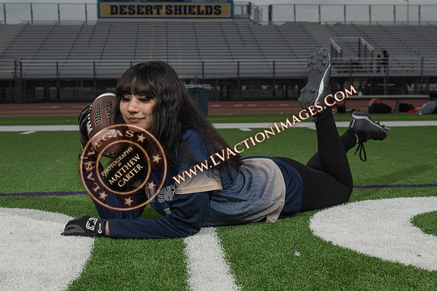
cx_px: 230
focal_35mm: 55
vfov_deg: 24.7
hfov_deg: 36.3
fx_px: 666
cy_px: 153
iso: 160
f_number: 8
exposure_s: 1/200
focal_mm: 52
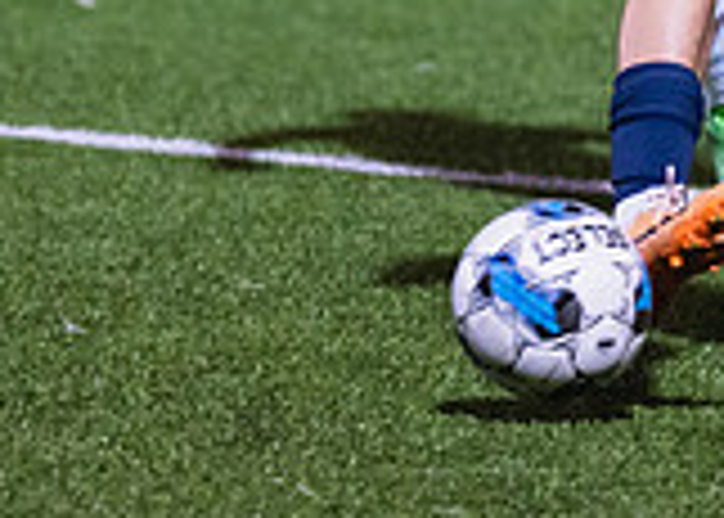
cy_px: -271
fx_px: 13900
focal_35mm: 676
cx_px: 539
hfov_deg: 3.0
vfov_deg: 2.1
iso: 2000
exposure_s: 1/1000
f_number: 2.8
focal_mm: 143
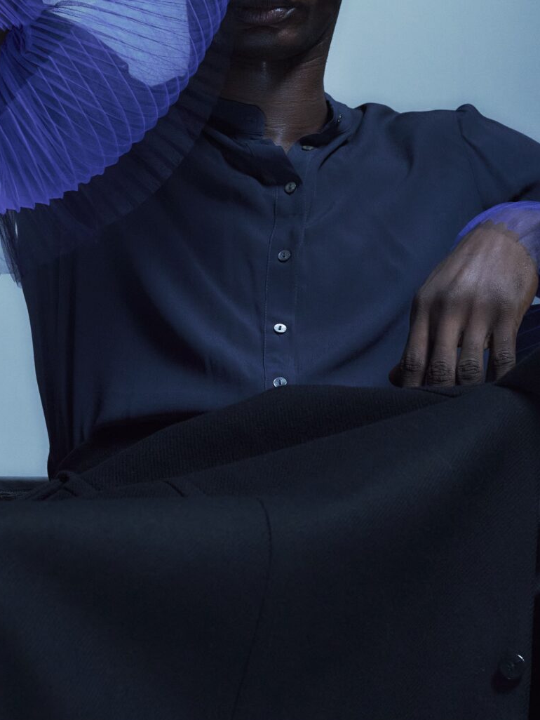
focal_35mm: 120
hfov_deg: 12.4
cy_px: 135
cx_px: 265
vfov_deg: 16.3
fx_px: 2495
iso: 1600
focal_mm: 50
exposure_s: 1/160
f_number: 5.6
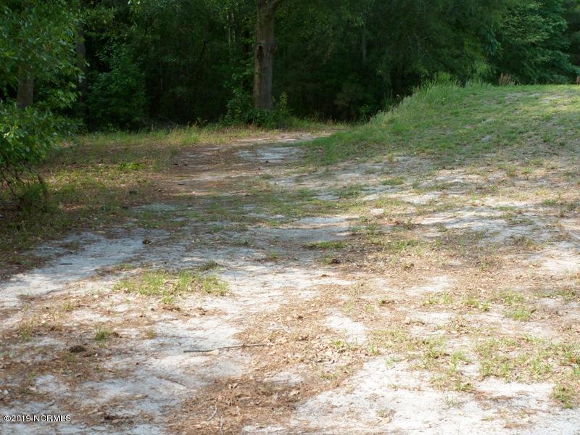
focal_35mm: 57
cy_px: 218
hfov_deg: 33.8
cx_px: 290
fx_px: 955
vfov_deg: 25.7
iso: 100
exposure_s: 1/125
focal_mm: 10.1
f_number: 4.4
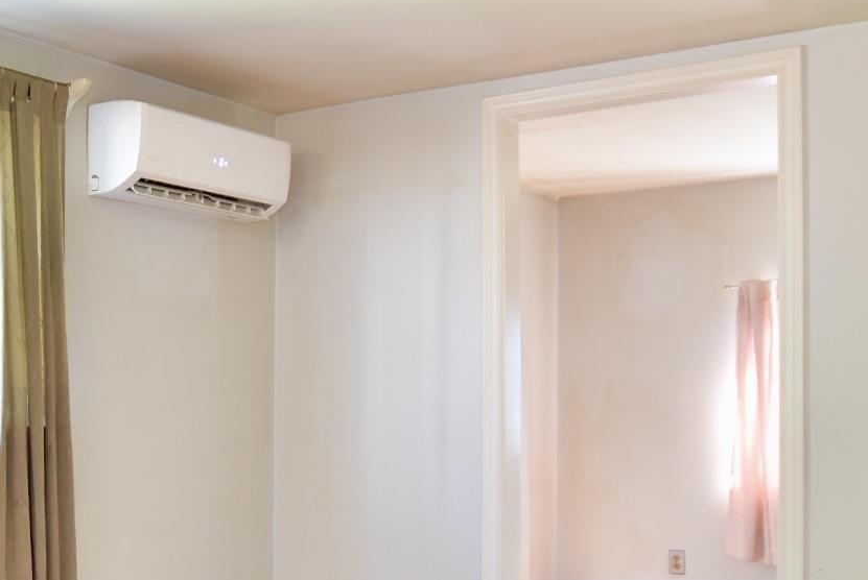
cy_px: 395
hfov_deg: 33.5
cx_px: -8
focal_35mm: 54
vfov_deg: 25.0
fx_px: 1303
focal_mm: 10
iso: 200
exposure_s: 1/15
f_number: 3.5
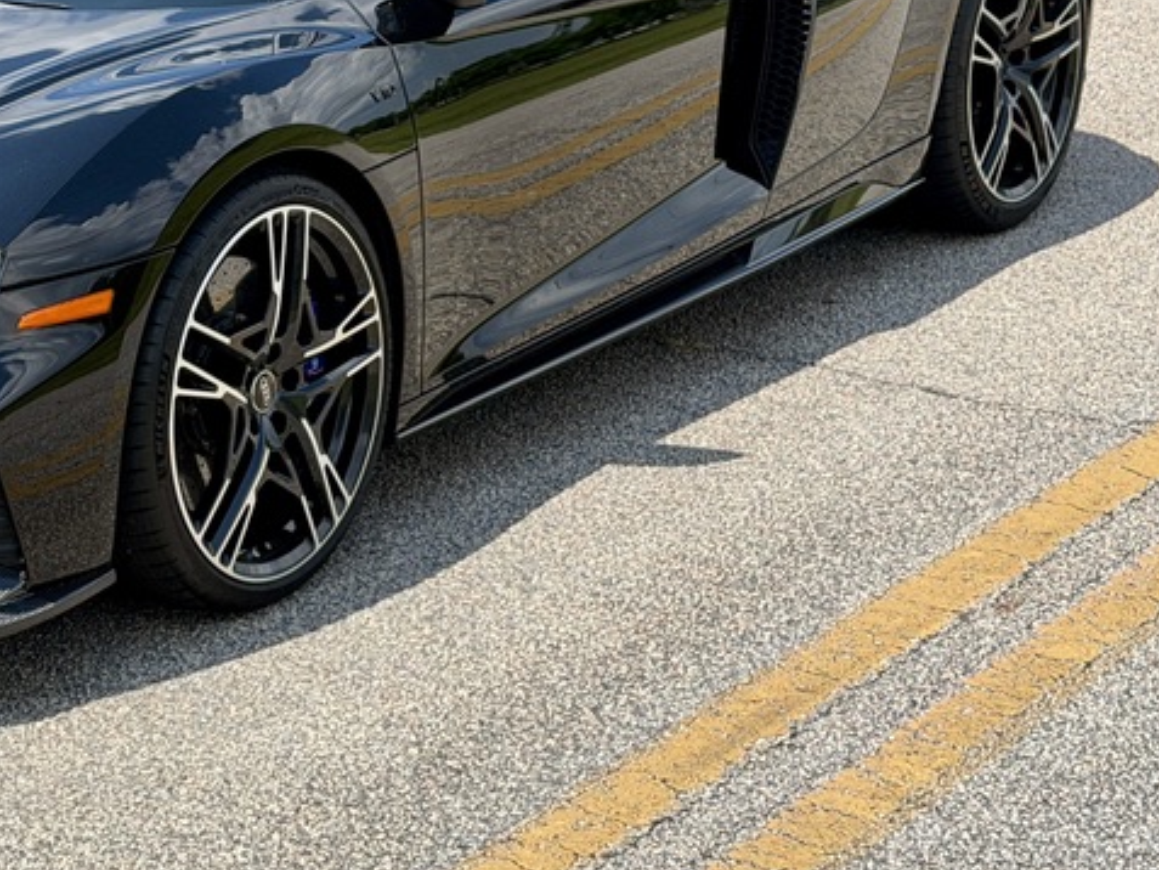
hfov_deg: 18.7
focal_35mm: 103
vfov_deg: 14.3
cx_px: 58
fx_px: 3449
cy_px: 236
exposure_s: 1/3378
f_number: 1.78
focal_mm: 6.76
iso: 64
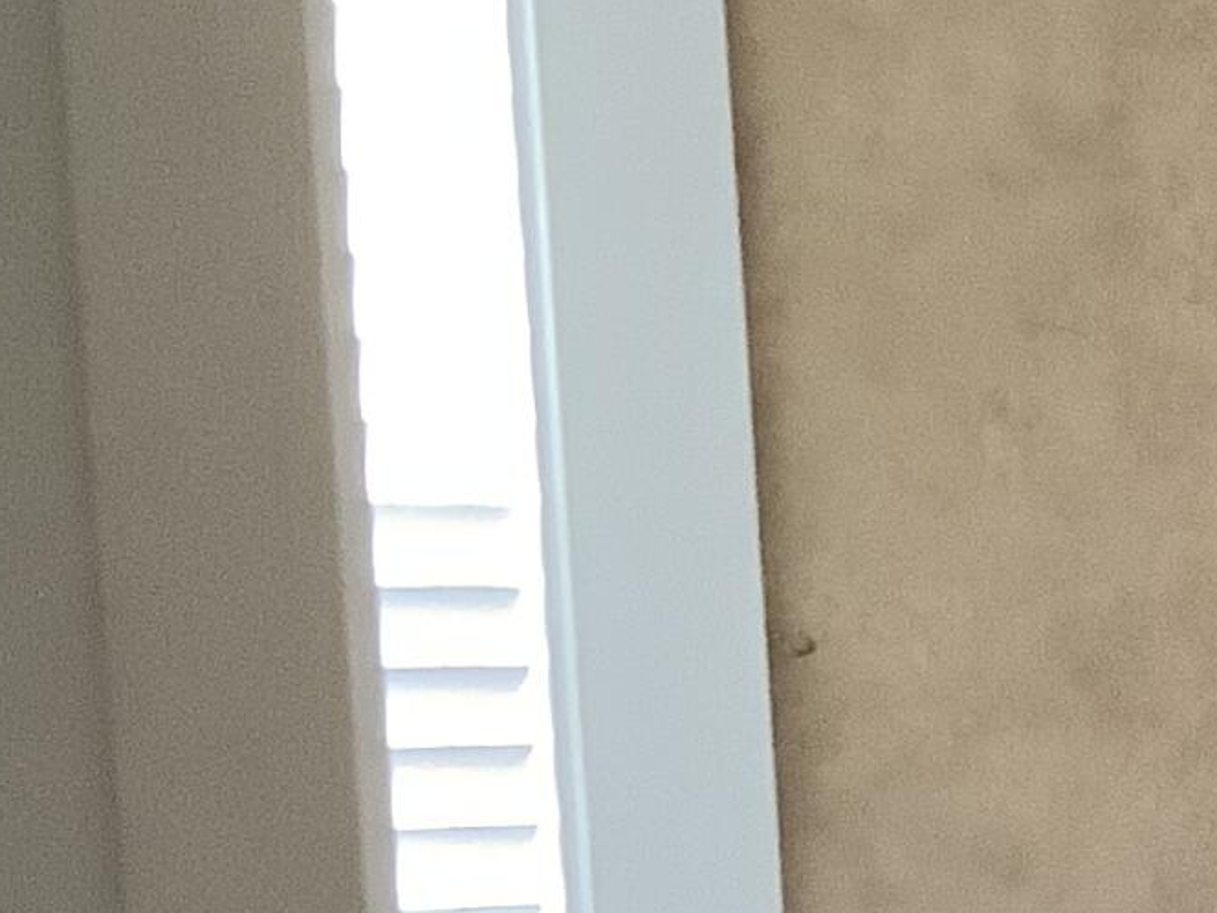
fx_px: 4922
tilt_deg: -5.6
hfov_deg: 12.7
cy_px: 1118
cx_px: 2260
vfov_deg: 10.4
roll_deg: +0.9
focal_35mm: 140
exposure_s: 1/40
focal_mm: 3.3
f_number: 2.4
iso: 320
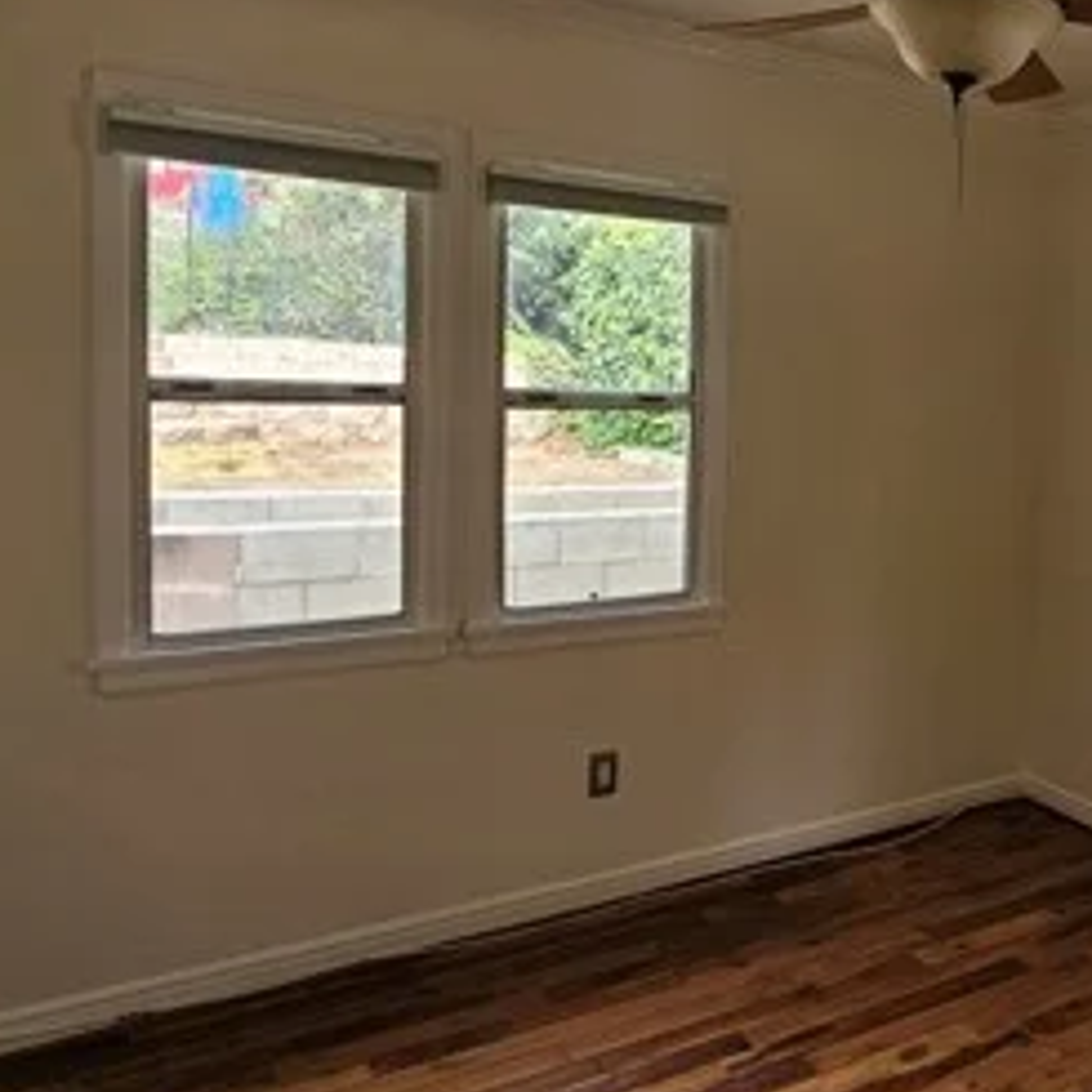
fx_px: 1071
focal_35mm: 30
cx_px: 887
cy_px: 441
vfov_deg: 53.7
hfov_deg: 50.5
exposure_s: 1/123
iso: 50
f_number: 2.2
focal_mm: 2.2
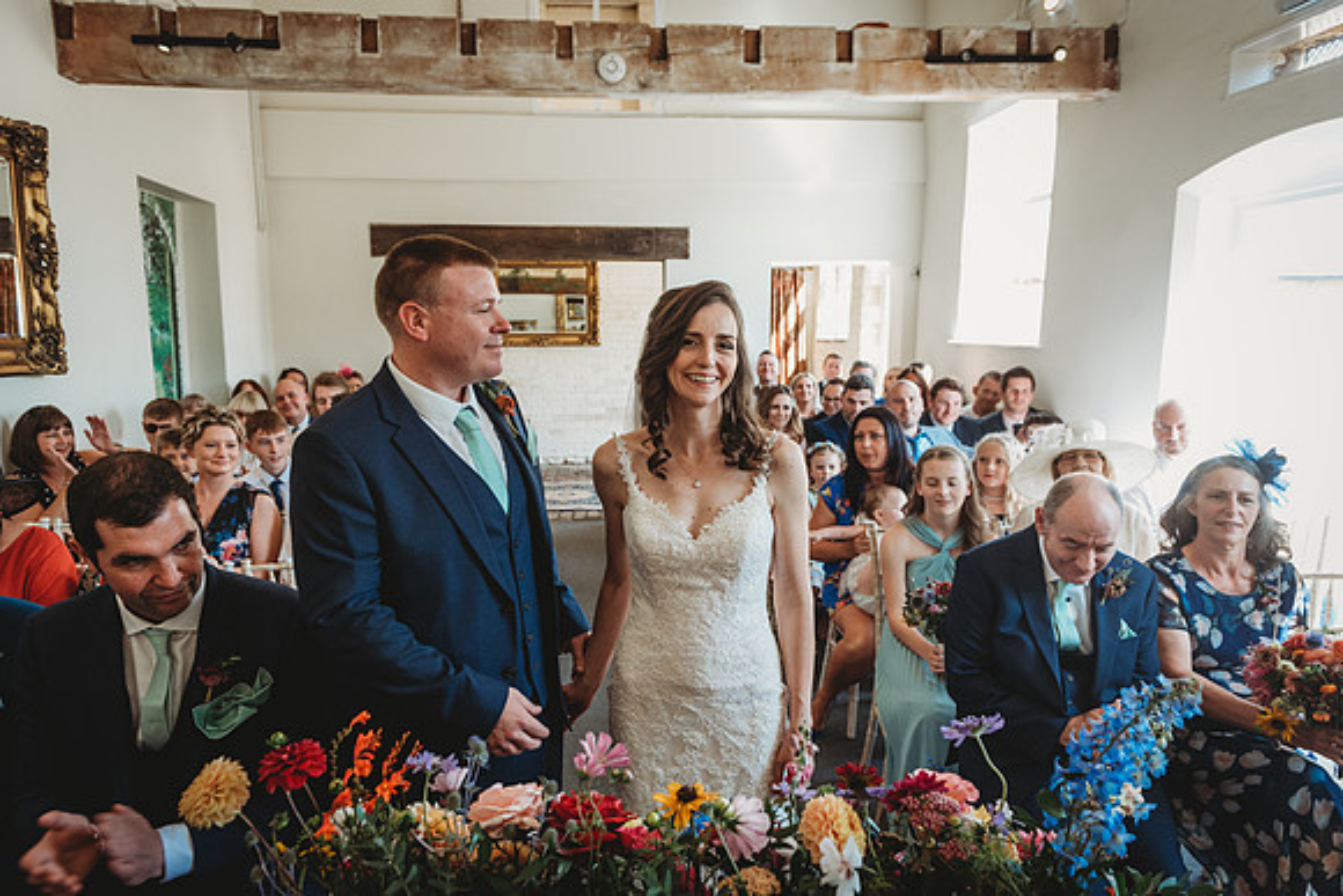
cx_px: 672
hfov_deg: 73.7
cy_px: 448
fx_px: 896
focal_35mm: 24
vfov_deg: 53.2
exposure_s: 1/125
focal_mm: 24
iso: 800
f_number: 4
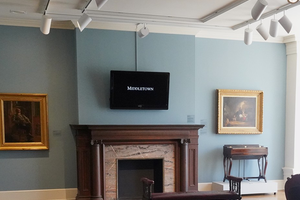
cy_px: 190
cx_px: 220
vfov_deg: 20.4
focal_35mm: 65
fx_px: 542
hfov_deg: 30.5
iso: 8000
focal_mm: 30
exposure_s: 1/125
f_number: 10
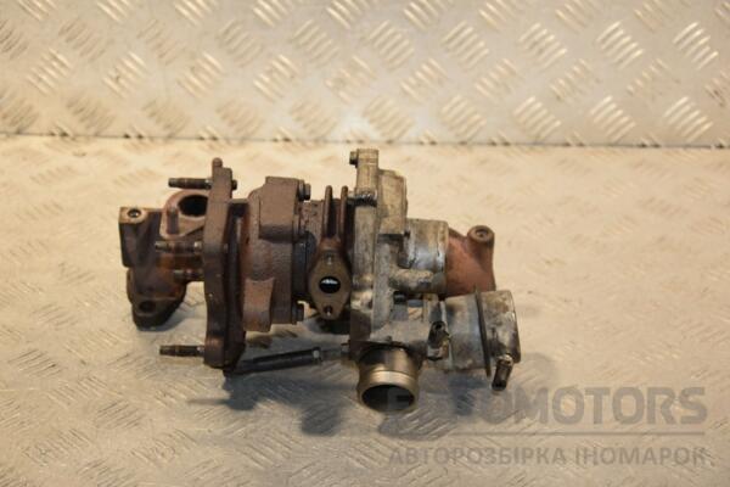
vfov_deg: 15.7
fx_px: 1764
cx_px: 365
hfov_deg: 23.4
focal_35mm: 87
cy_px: 244
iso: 800
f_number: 5.3
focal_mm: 58
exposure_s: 1/200
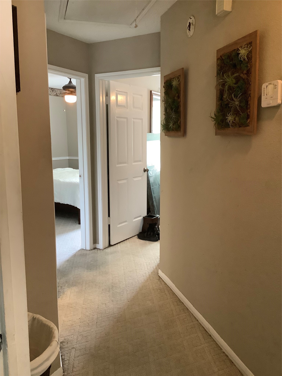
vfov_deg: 58.4
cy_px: 188
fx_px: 337
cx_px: 141
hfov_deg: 45.4
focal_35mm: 31
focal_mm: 3.3
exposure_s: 1/40
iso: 320
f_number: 2.4
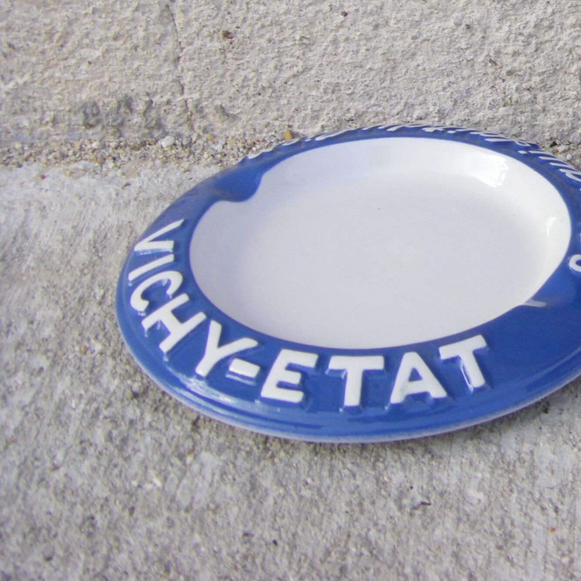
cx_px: 657
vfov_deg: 20.7
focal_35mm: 82
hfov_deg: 20.1
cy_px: 66
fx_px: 1557
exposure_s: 1/60
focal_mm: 6.3
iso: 64
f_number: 3.5
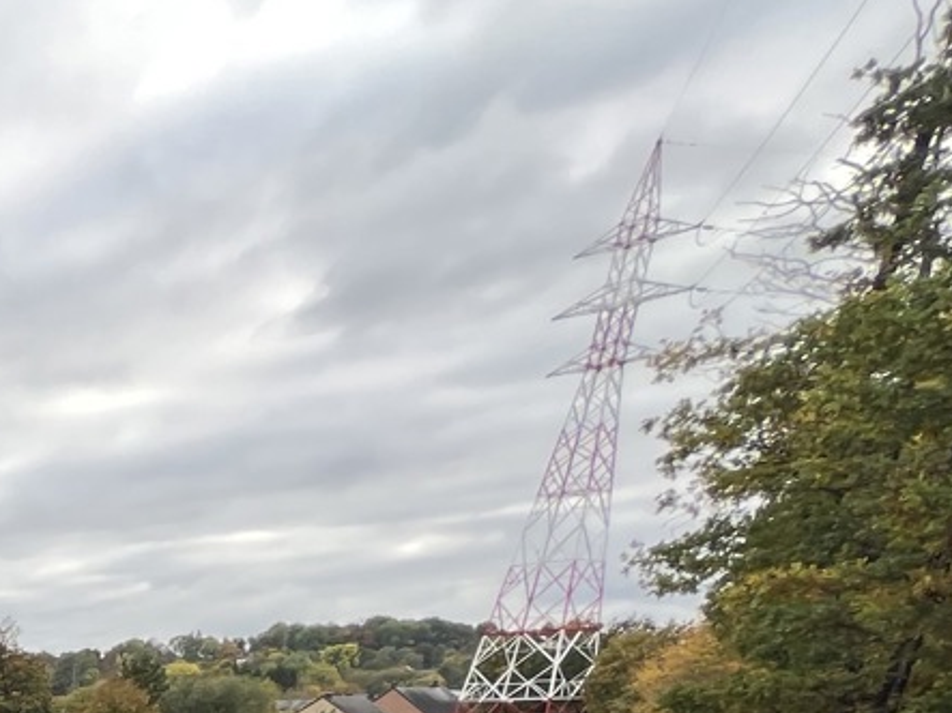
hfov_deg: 22.9
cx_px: -737
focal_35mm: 47
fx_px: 1292
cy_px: 1177
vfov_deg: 22.6
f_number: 1.8
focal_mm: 1.57
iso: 50
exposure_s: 1/99
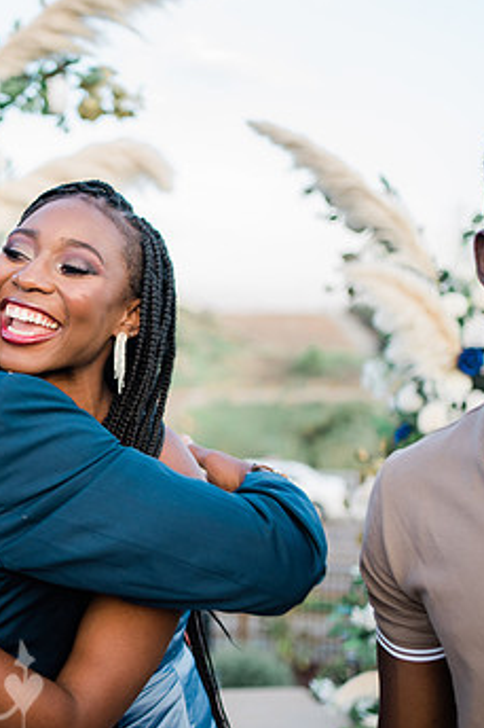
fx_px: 1191
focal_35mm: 59
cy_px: 401
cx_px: 25
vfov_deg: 33.9
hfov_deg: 22.3
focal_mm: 35
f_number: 2.2
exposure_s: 1/200
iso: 200
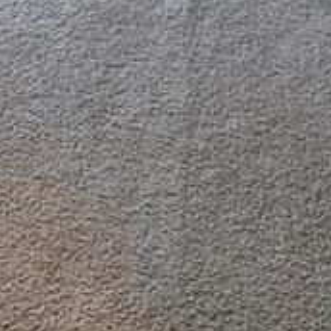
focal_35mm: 142
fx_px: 1536
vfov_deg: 11.0
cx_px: -214
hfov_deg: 11.6
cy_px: -369
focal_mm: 5.4
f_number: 1.8
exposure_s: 1/120
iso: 320
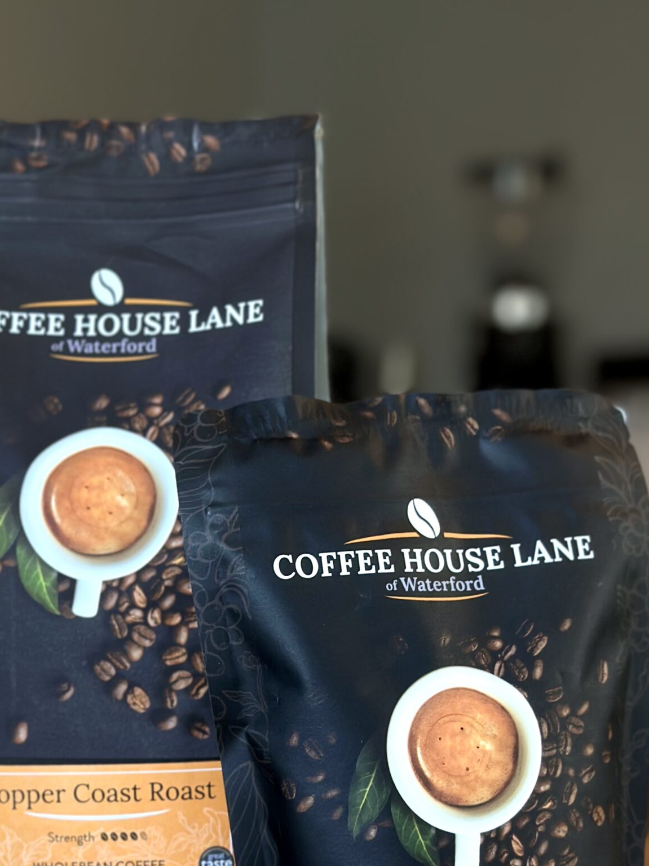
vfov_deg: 24.2
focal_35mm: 80
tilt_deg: -5.1
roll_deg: +3.7
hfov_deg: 18.4
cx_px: 301
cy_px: 621
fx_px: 2001
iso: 64
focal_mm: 6.86
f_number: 1.78
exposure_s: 1/130
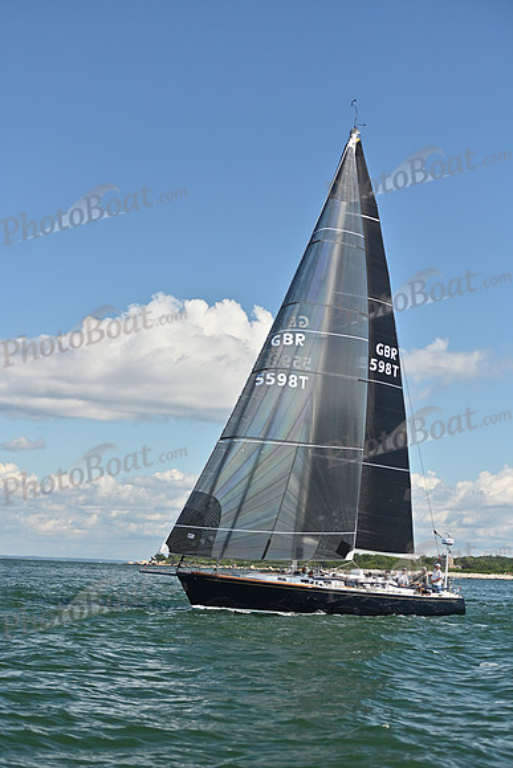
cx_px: 256
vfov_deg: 27.0
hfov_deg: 18.2
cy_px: 384
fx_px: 1602
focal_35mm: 75
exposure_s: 1/2500
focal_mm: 75
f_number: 2.8
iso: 250
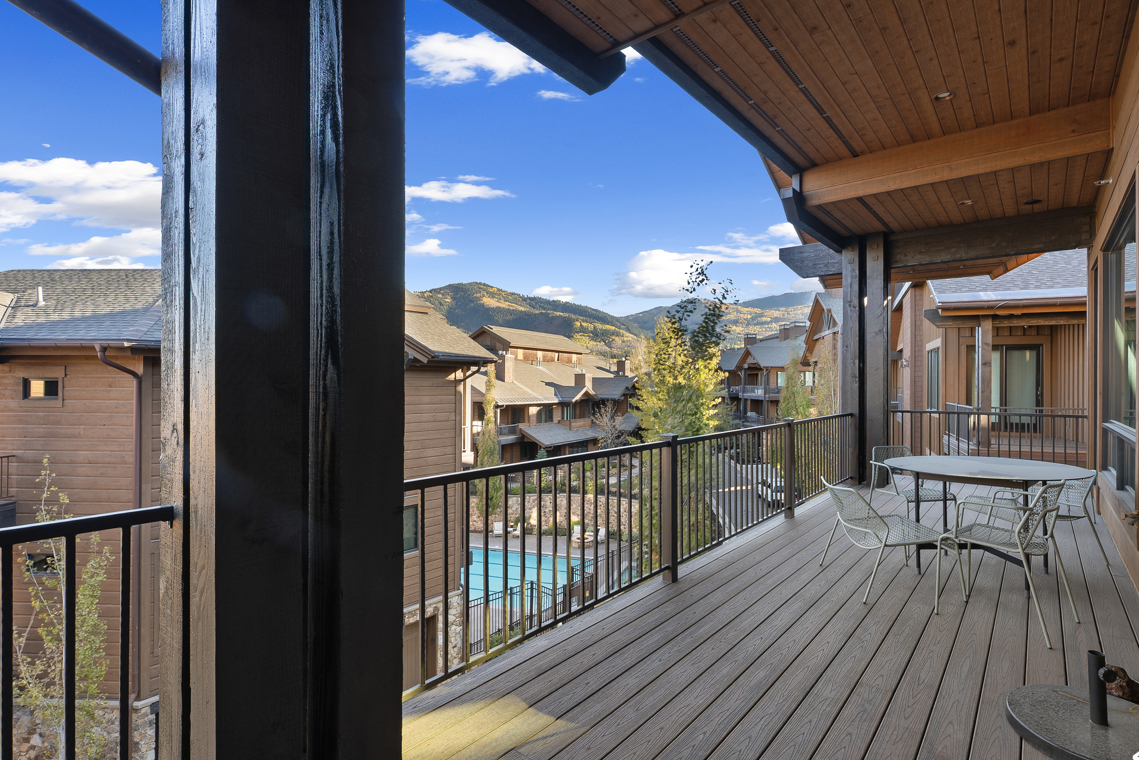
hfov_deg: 93.3
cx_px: 604
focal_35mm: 17
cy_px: 399
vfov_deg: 70.5
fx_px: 537
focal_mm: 15.9
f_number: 11
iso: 40
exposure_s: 1/3
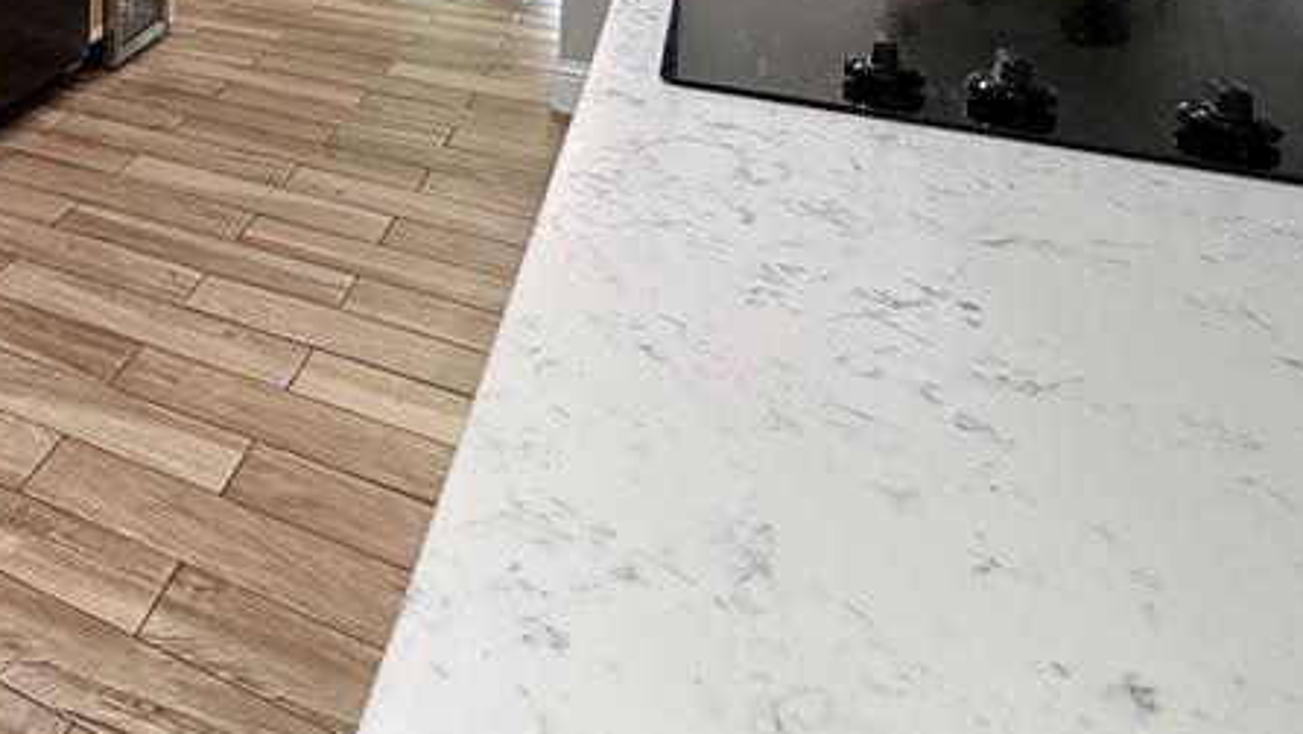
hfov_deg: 46.2
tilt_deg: -3.6
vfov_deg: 27.4
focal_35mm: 35
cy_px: -251
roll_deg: +0.4
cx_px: -38
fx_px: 1209
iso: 250
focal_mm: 2.22
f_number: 2.2
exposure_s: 1/60
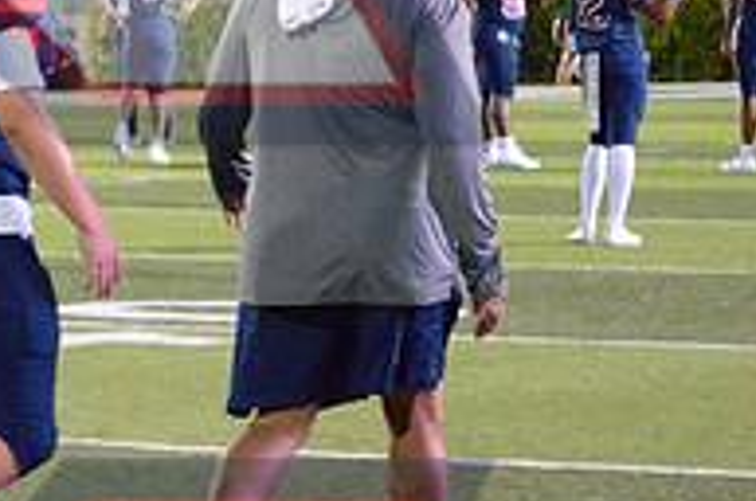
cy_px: 301
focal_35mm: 248
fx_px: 5189
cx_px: -360
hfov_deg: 8.2
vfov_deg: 5.5
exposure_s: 1/250
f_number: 4.5
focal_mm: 55
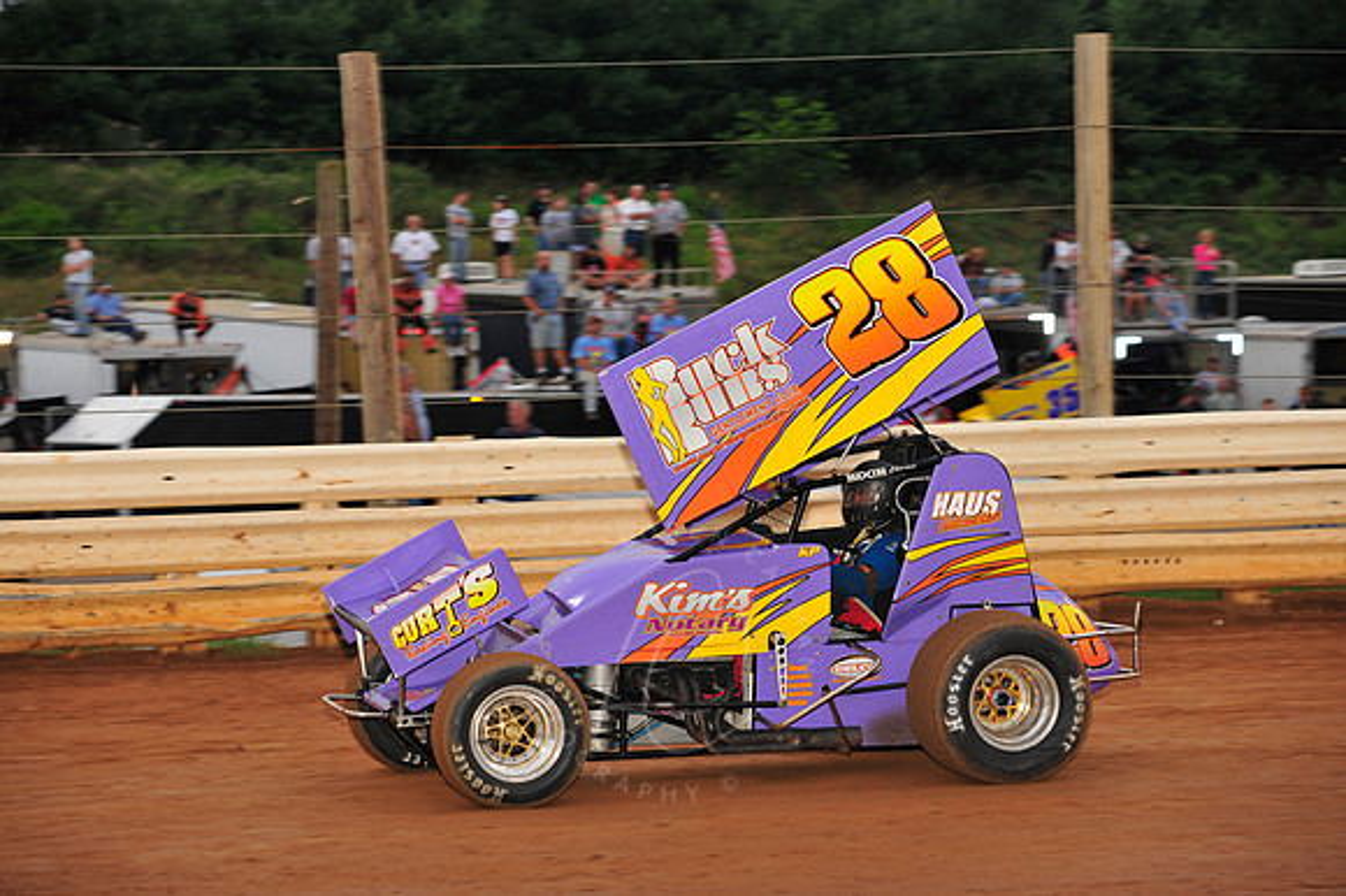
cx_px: 673
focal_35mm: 145
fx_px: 5418
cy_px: 448
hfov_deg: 14.2
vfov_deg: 9.5
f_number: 6.3
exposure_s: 1/320
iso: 800
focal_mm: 145
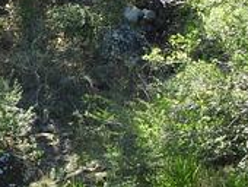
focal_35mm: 419
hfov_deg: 4.7
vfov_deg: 3.6
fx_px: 3006
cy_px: 68
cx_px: -25
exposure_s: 1/100
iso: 100
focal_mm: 20.6
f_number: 5
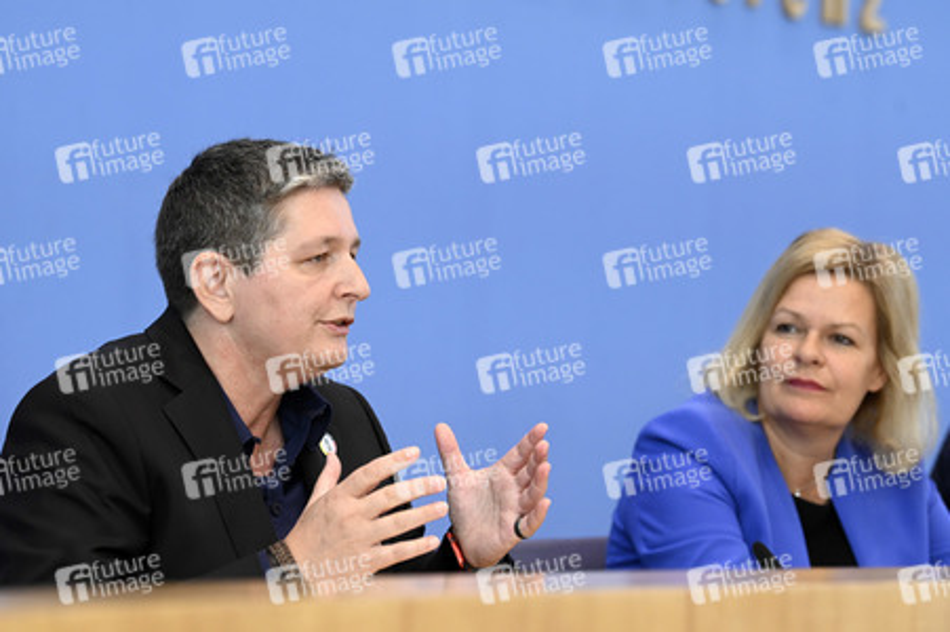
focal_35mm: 122
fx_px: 3217
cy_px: 316
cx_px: 475
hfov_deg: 16.8
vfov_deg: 11.2
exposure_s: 1/800
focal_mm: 122
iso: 3200
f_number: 5
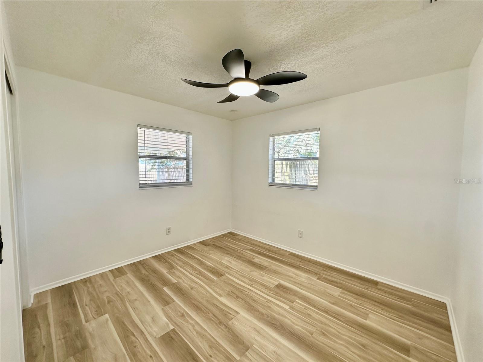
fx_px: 195
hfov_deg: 102.1
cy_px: 181
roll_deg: -0.3
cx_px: 242
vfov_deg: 85.7
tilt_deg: -3.2
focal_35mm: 14
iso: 80
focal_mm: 2.22
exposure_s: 1/120
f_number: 2.2
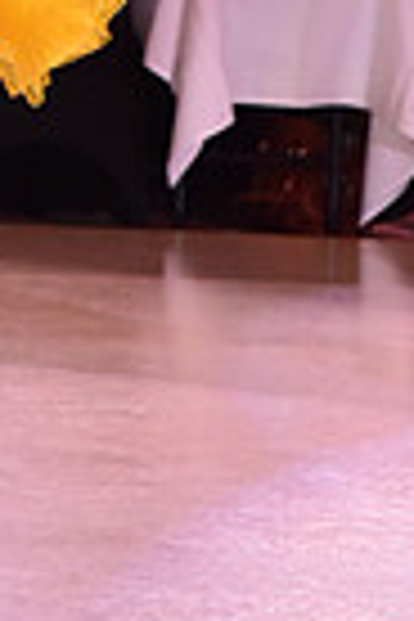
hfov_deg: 3.0
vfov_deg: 4.4
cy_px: -284
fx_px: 7952
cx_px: -403
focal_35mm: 461
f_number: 6.3
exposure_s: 1/320
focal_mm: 110
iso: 2500
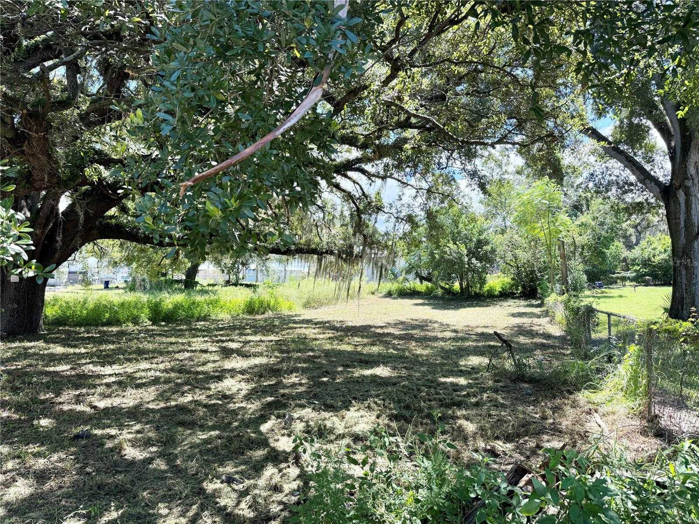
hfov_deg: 71.6
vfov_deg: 56.8
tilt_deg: +3.3
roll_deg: -0.8
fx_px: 485
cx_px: 350
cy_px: 262
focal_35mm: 24
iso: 100
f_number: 1.78
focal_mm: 6.76
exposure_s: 1/1046
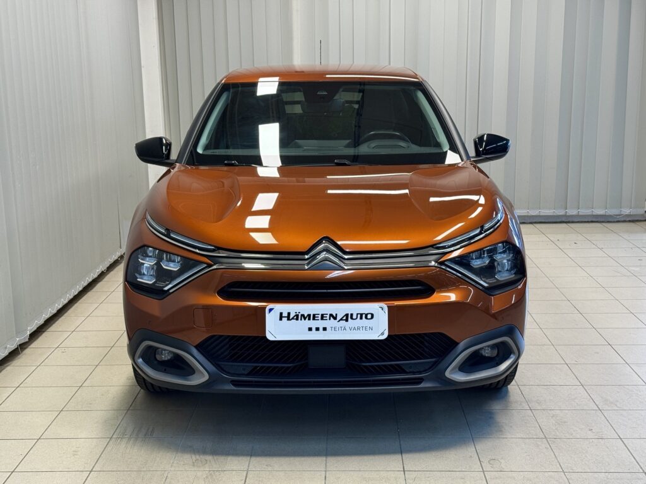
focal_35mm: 48
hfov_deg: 39.7
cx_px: 323
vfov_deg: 30.3
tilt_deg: -11.5
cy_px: 242
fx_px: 896
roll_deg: +0.8
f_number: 1.78
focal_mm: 6.76
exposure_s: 1/100
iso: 125
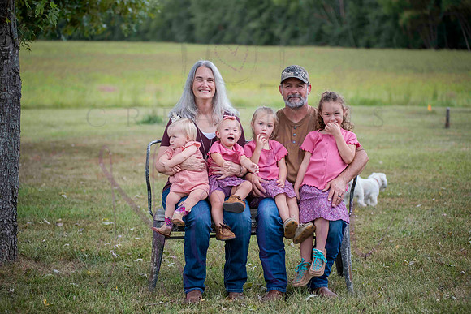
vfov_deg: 17.1
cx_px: 236
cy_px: 157
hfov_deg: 25.4
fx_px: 1047
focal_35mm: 80
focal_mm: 80
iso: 400
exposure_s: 1/640
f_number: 3.2
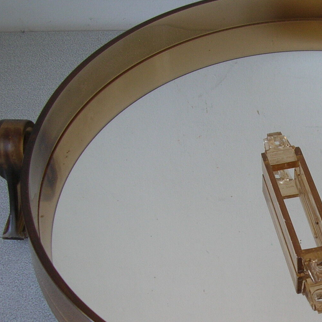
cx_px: 331
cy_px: 221
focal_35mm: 70
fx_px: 737
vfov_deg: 24.5
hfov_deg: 23.5
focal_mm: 5.8
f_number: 2.8
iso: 50
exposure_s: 1/25.2
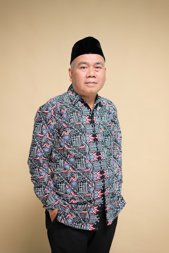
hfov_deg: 25.5
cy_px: 126
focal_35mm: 53
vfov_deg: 37.5
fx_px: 373
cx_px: 84
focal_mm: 35
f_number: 2
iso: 400
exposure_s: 1/125
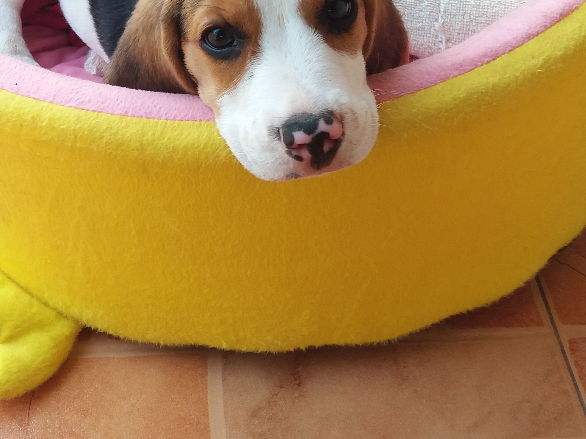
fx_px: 863
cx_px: 189
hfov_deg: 37.0
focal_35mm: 51
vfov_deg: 27.9
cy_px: 76
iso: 64
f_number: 1.9
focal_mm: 3.7
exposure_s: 1/100
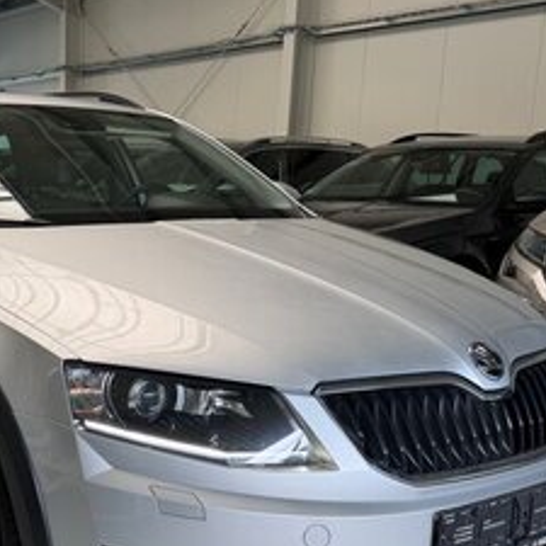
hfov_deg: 35.2
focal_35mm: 46
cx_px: 80
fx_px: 821
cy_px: 354
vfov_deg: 36.5
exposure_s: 1/121
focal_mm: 6.76
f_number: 1.78
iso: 125
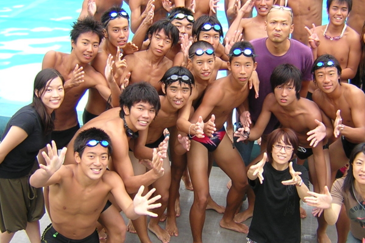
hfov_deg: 39.4
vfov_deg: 26.9
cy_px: 100
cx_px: 219
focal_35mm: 50
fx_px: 507
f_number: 2.6
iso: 100
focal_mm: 4.7
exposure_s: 1/52
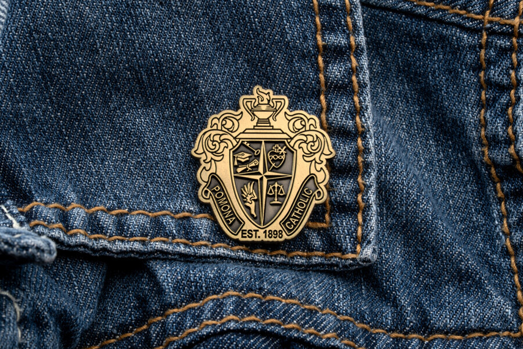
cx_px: 262
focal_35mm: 90
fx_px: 1307
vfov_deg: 15.2
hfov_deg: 22.6
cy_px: 174
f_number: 22
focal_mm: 90
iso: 200
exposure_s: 1/8
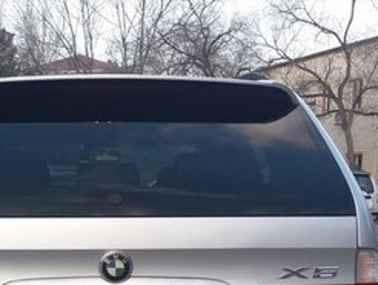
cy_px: 303
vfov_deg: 19.0
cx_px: 101
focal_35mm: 75
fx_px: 820
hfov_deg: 25.7
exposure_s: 1/219
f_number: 1.9
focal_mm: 3.7
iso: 64
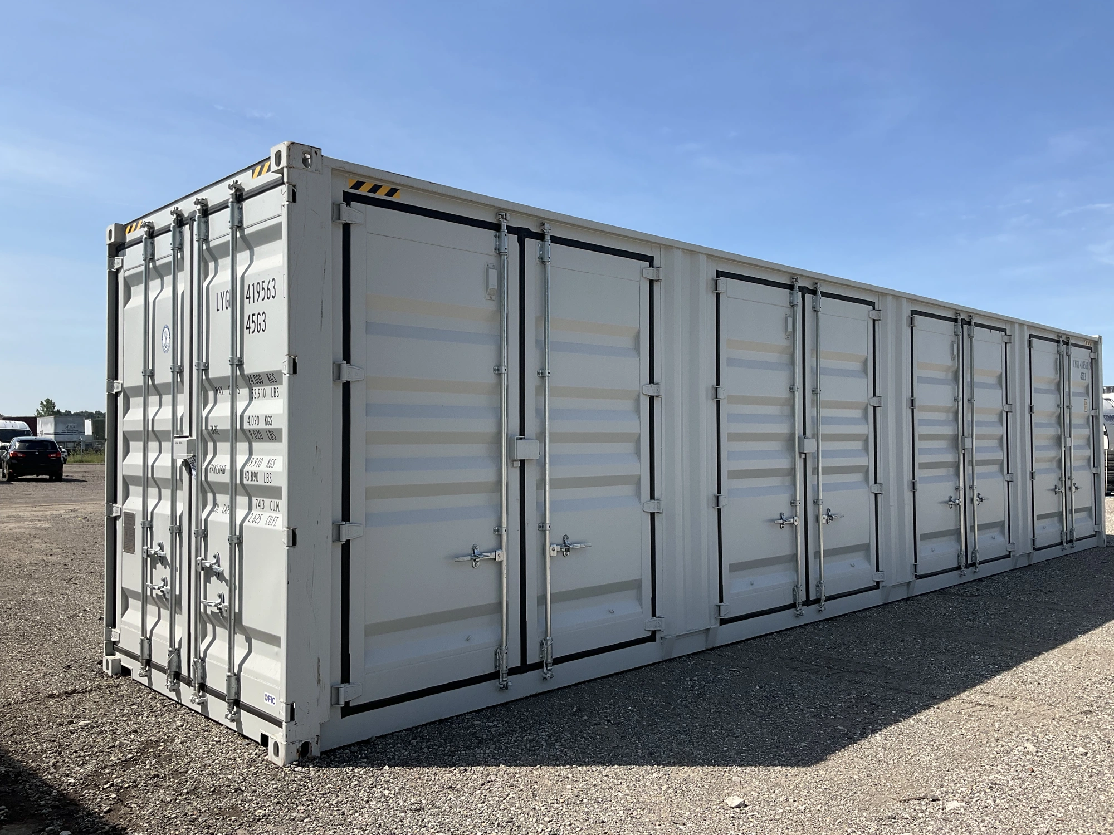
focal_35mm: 29
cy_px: 418
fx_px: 933
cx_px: 557
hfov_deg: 61.7
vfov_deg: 48.2
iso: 25
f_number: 1.8
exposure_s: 1/1786
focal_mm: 3
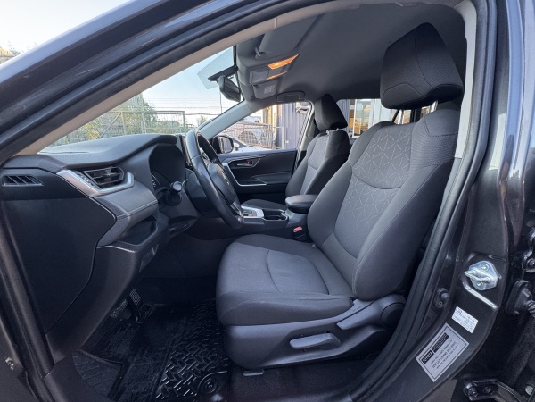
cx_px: 268
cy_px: 201
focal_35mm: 14
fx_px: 216
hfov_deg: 102.1
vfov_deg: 85.7
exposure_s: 1/99
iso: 160
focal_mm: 2.22
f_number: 2.2
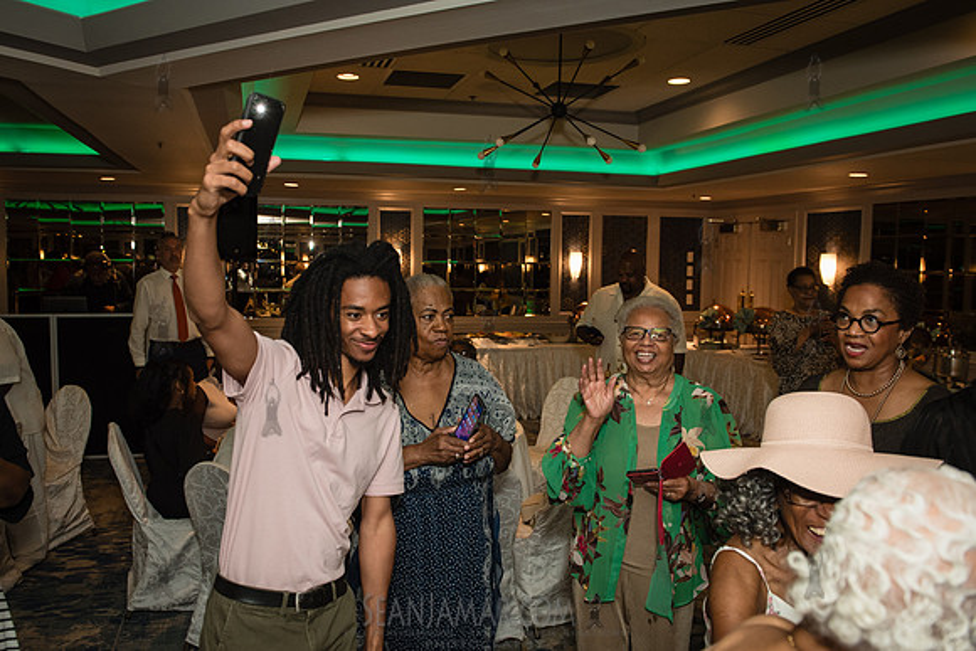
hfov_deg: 62.3
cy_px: 321
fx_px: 807
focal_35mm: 30
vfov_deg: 44.0
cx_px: 448
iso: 1600
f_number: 3.5
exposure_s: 1/200
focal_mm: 26
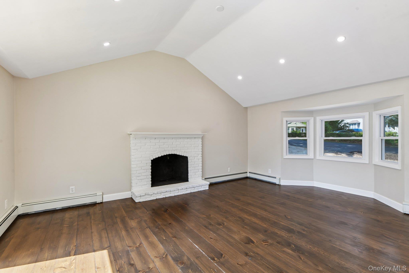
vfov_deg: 73.7
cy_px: 136
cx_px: 204
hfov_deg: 96.7
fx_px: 182
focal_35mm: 16
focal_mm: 16
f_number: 9
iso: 250
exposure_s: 1/30
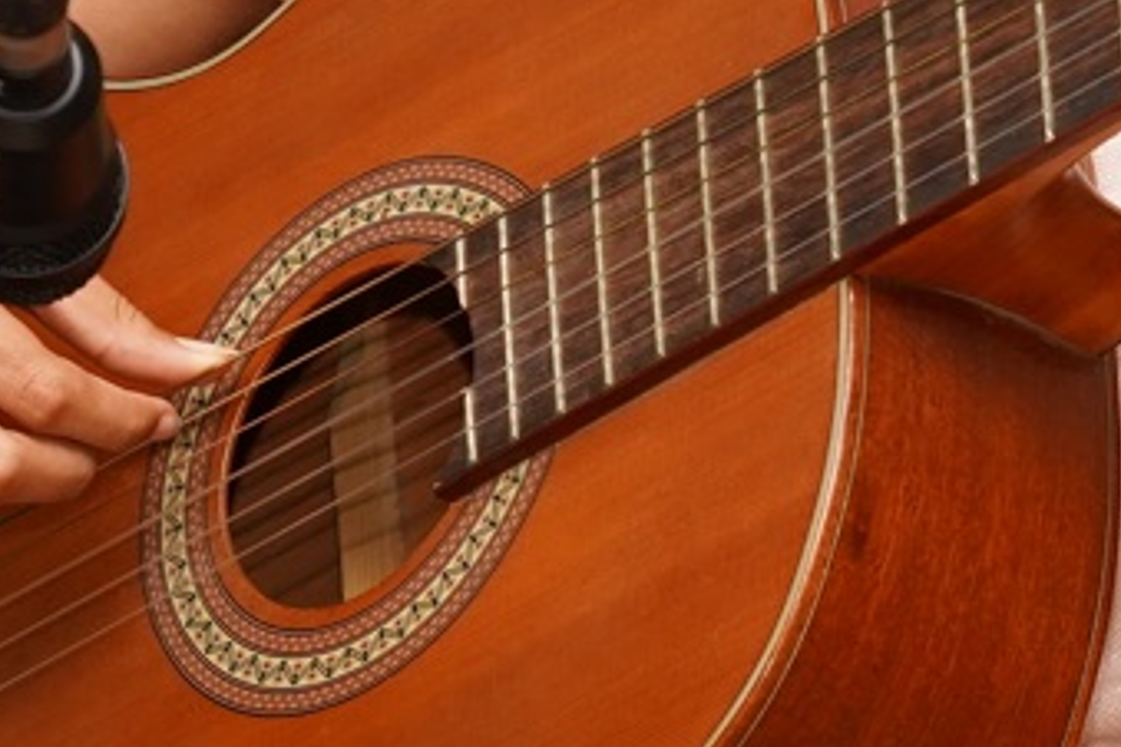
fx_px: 13233
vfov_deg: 3.2
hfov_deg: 4.8
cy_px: 324
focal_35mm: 425
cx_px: 1366
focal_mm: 80
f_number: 5
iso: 800
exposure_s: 1/125
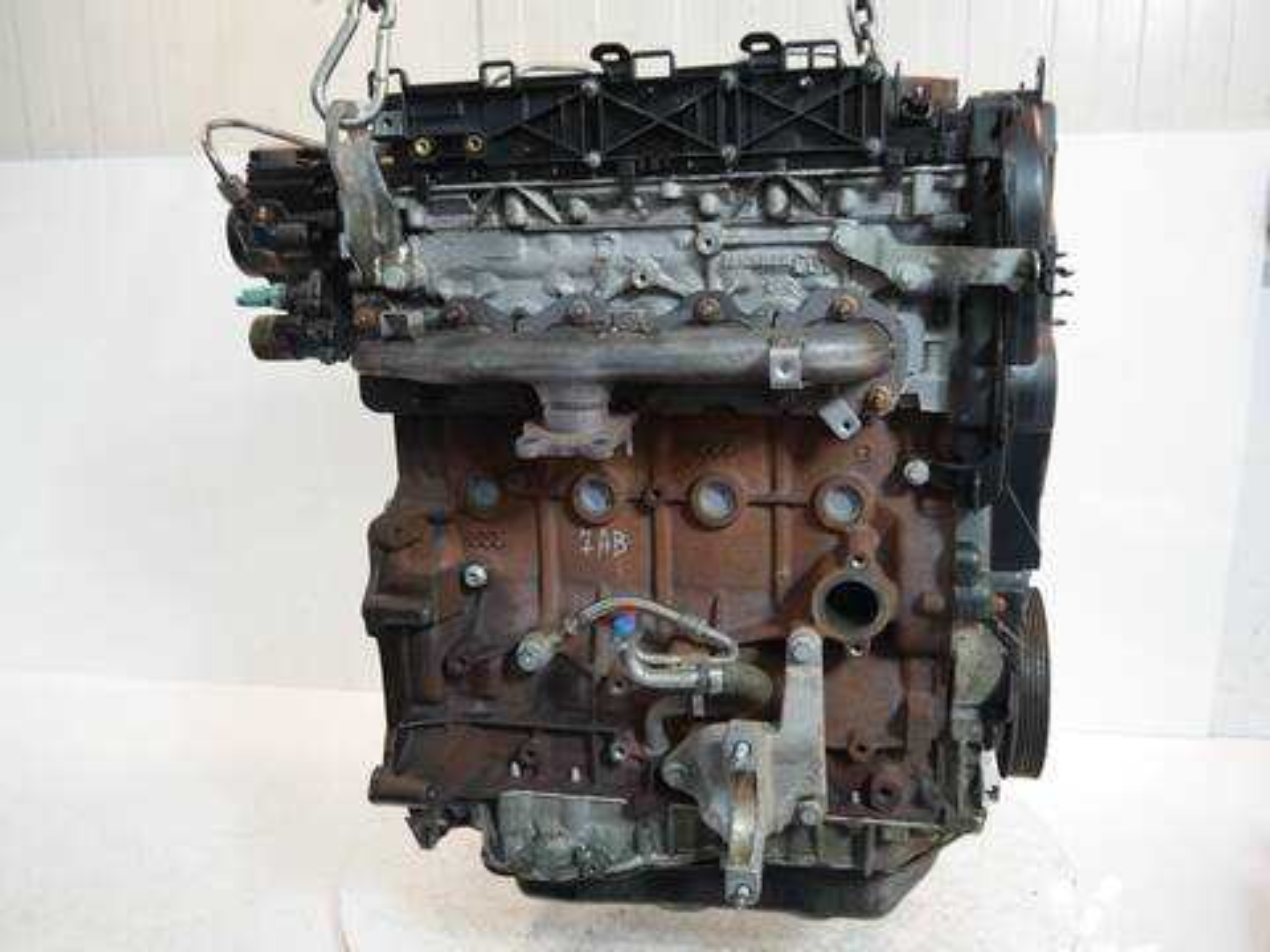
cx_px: 635
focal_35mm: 28
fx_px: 1027
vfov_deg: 49.7
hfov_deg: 63.4
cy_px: 476
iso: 400
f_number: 3.5
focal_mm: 14
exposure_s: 1/60
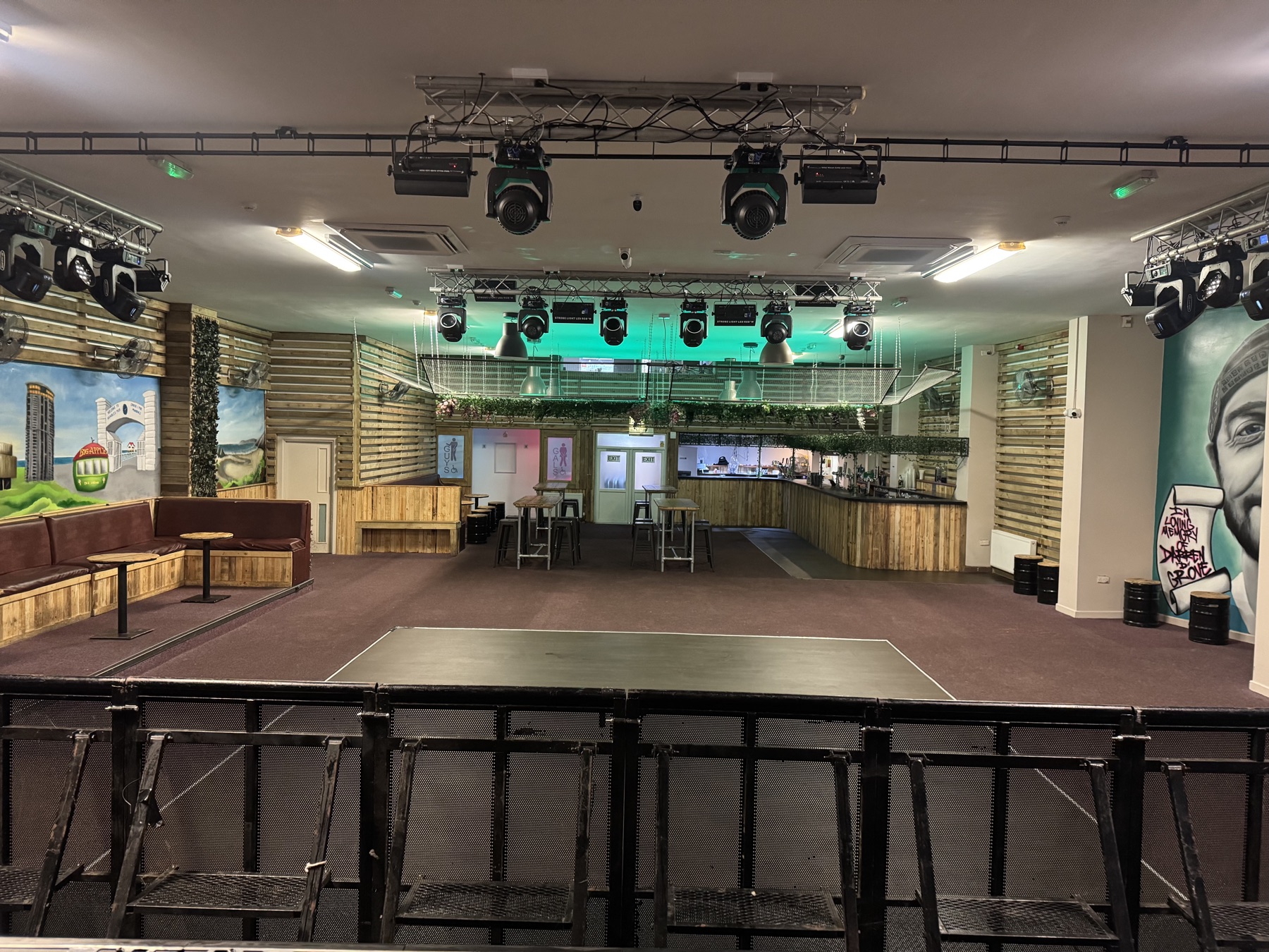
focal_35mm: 24
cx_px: 634
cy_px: 476
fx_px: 880
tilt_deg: -2.6
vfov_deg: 56.8
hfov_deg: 71.6
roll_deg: -0.2
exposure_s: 1/33
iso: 800
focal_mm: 6.76
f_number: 1.78
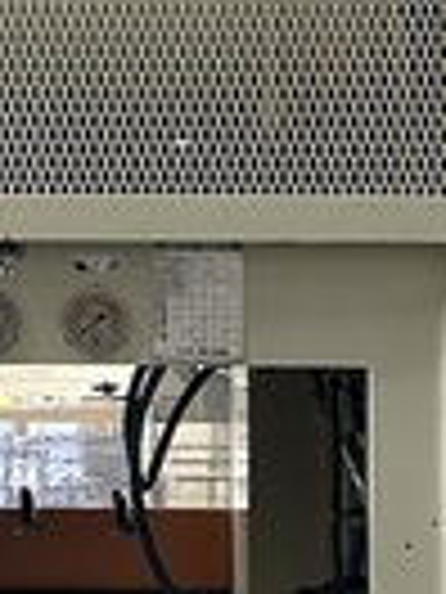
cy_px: -108
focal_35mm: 157
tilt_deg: +3.4
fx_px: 2697
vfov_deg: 12.3
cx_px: 9
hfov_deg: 9.4
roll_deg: +1.6
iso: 250
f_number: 1.5
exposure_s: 1/60
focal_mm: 5.7
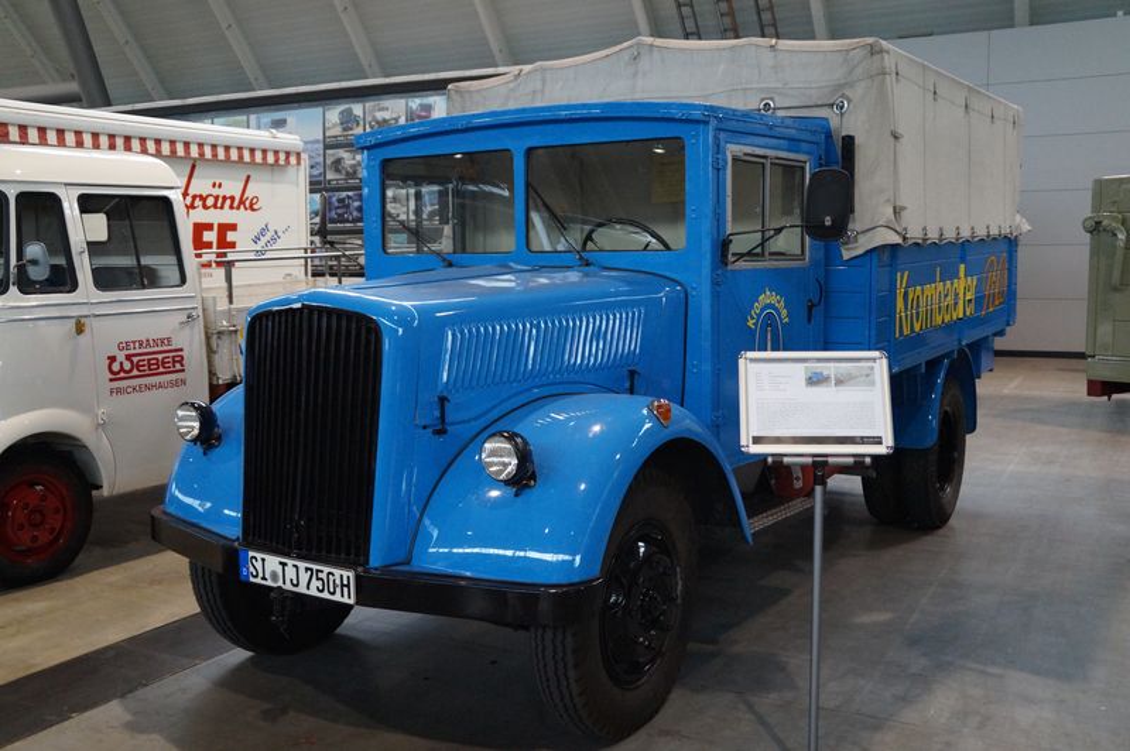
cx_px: 565
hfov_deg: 57.3
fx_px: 1035
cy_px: 376
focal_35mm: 33
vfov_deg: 39.9
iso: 2500
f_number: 4
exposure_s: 1/160
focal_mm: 22
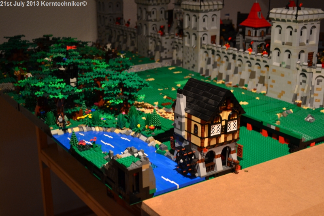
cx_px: 162
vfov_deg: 26.5
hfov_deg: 38.9
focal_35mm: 51
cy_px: 108
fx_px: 459
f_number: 5
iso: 800
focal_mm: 34
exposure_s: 1/10
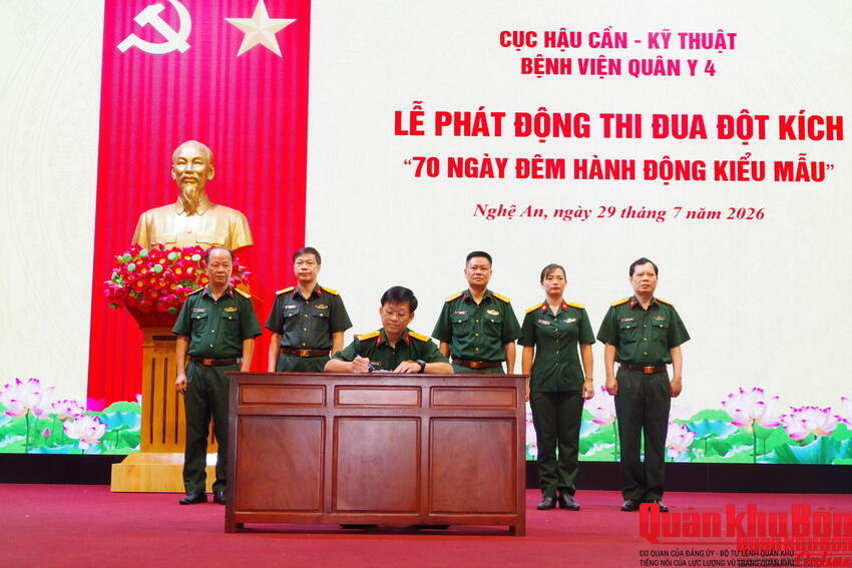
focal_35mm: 46
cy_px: 284
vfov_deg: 29.3
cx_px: 426
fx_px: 1089
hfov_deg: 42.7
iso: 3200
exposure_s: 1/60
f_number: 8
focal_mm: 31
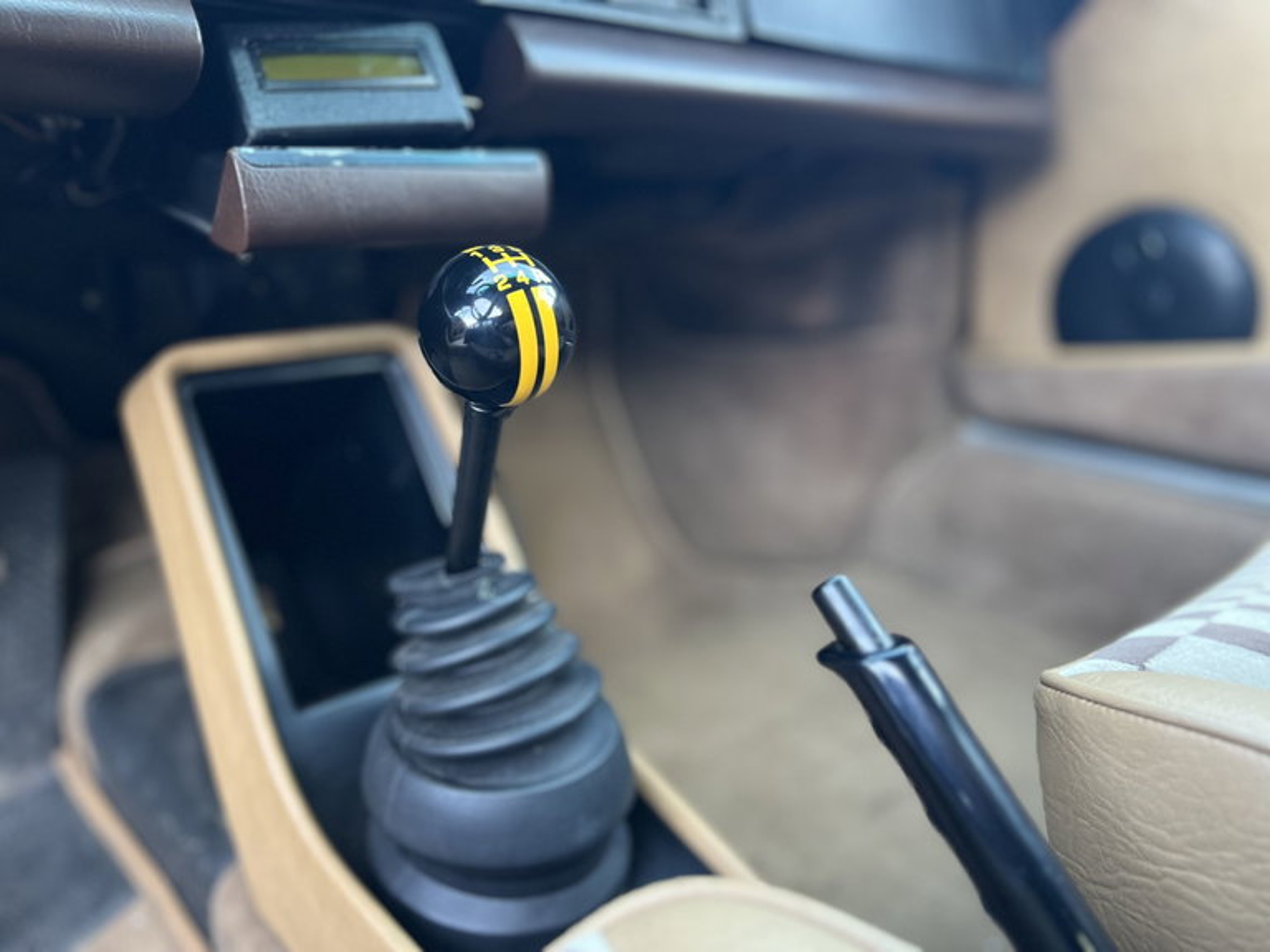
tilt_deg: -16.8
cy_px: 476
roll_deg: +0.5
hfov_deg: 67.3
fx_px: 954
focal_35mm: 26
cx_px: 635
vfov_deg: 53.1
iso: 125
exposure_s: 1/63
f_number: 1.5
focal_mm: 5.7
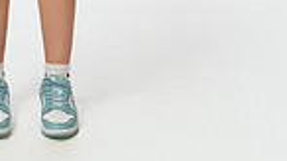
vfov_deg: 7.0
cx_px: 26
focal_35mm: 161
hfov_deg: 13.2
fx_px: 1225
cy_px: -251
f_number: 6.3
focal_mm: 50
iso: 800
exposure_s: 1/200
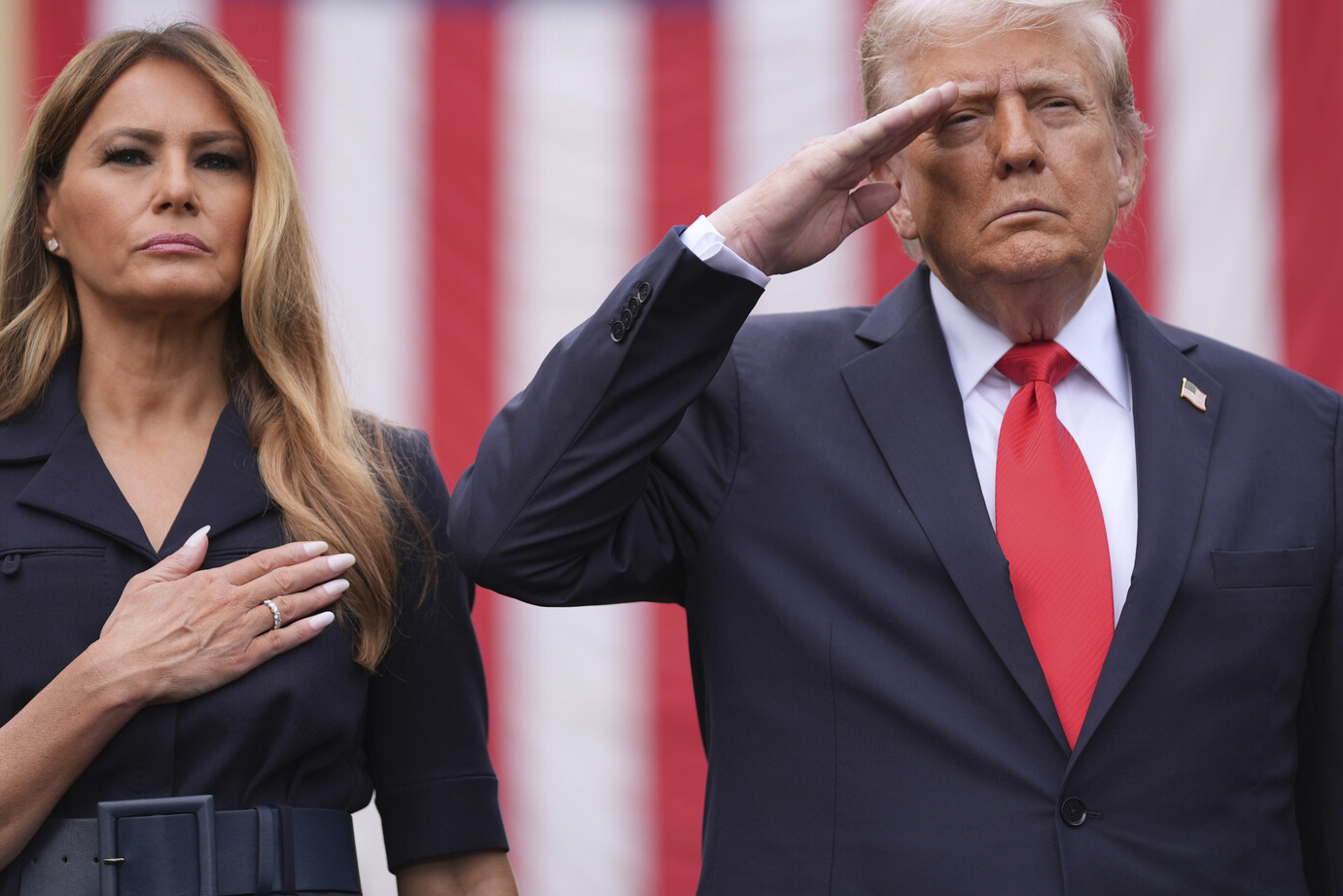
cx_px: 675
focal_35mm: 183
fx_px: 6827
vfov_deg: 7.5
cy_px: 395
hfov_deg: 11.2
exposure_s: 1/2000
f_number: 2.8
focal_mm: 158
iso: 400
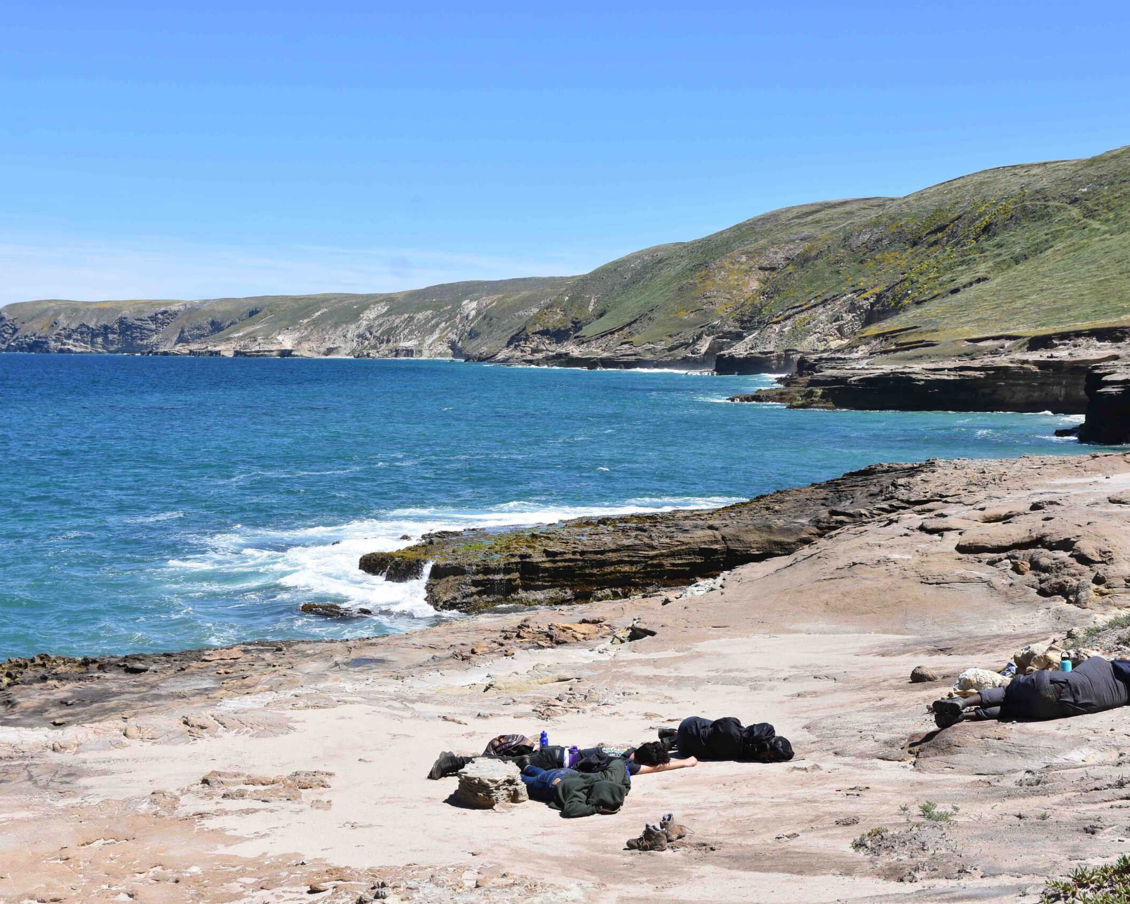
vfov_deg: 28.8
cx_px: 601
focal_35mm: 53
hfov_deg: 35.6
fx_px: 1758
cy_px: 452
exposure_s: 1/500
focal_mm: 31
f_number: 8
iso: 180
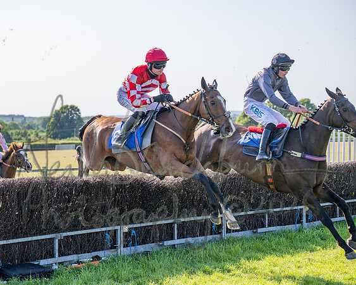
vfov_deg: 19.4
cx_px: 142
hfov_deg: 24.1
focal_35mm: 79
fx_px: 831
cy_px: 143
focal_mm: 70
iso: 200
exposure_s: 1/1600
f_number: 4
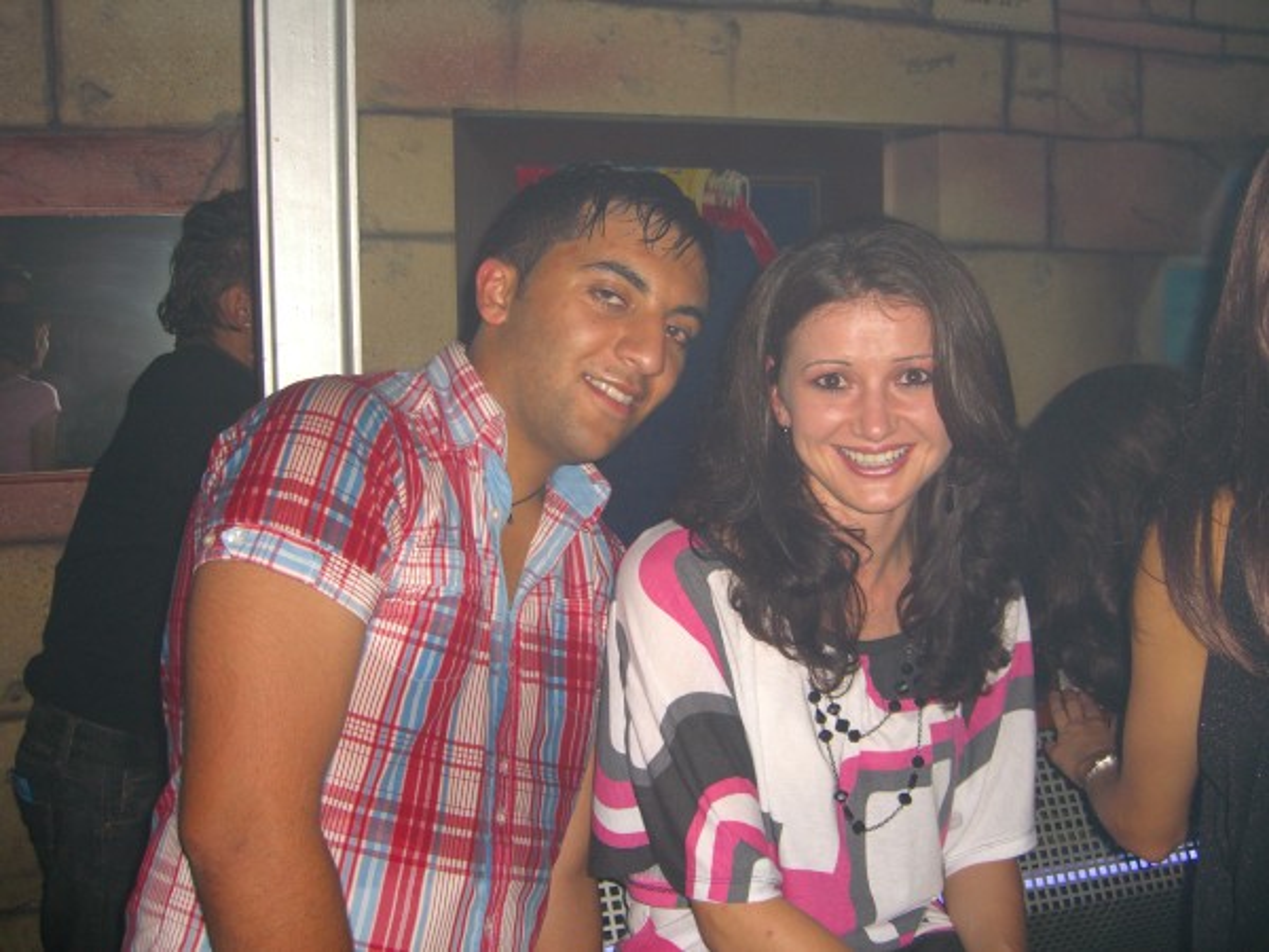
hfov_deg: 49.0
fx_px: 1393
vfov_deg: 37.7
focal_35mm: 38
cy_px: 476
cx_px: 634
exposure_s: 1/60
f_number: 2.8
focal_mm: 7.9
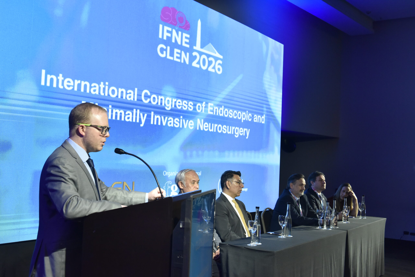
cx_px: 208
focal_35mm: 44
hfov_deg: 44.5
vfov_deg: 30.5
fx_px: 507
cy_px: 138
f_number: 5.6
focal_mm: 44
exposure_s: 1/160
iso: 2500
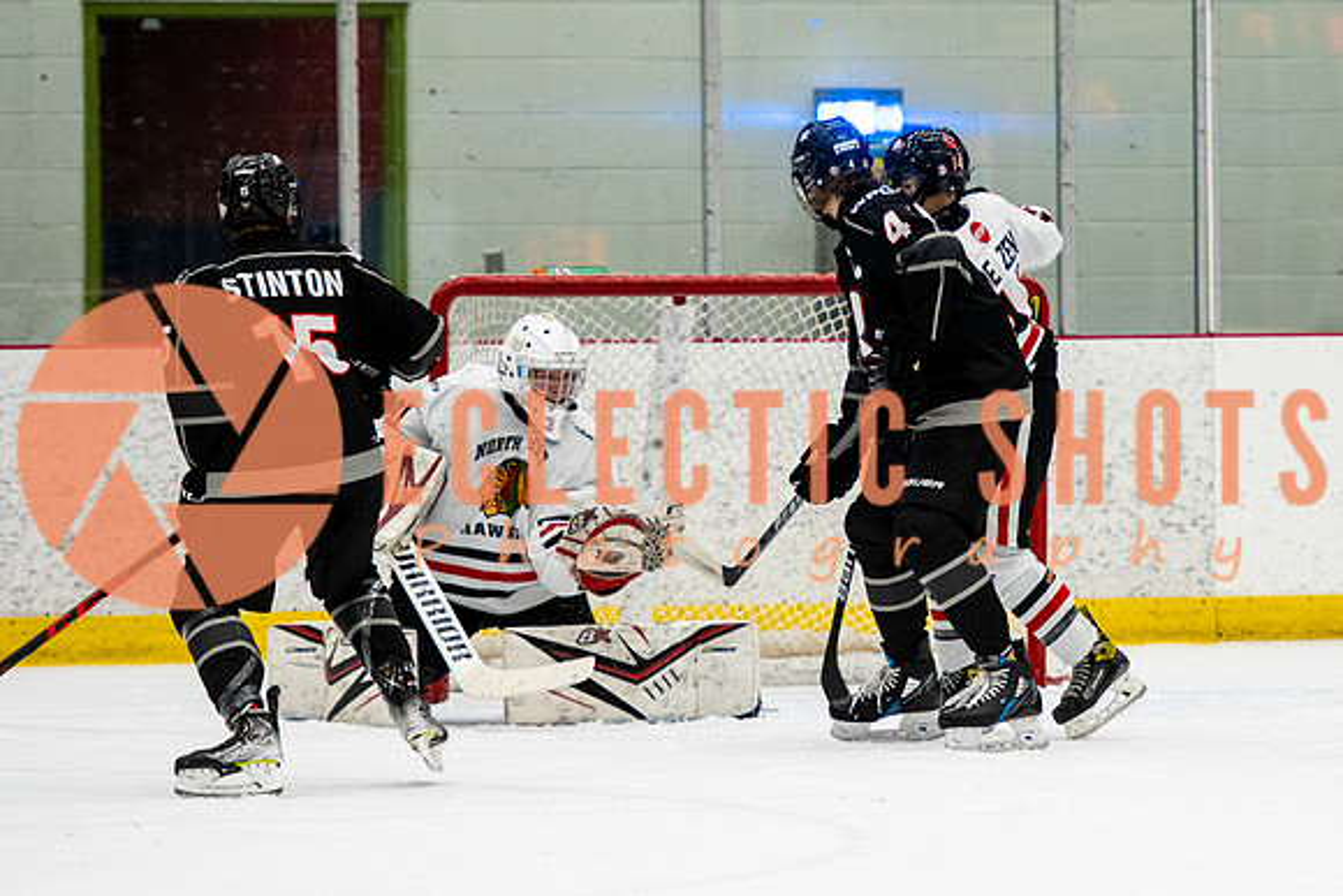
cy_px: 382
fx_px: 12937
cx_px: 911
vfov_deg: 4.0
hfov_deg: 5.9
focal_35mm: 347
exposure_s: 1/640
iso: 1800
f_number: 2.8
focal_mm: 170
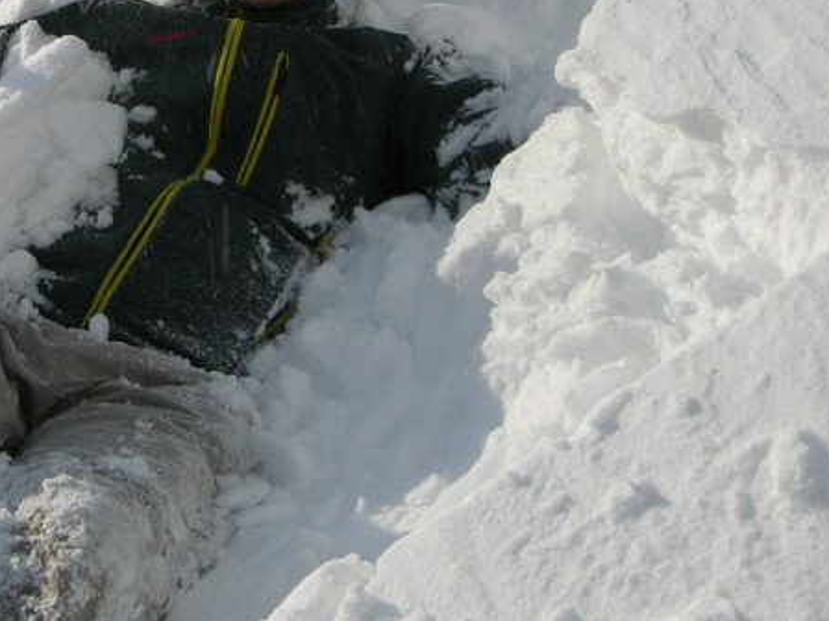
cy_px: 168
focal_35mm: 80
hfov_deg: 24.1
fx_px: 1916
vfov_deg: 18.3
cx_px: 172
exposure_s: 1/351
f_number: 7.1
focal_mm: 8.9
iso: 50
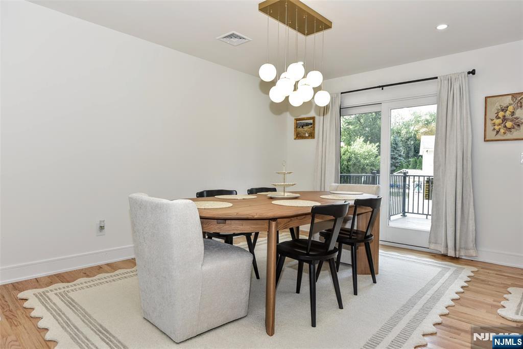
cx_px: 262
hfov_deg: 78.6
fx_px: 320
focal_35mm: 22
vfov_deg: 57.2
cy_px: 174
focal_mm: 22
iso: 360
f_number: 5.6
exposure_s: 1/125
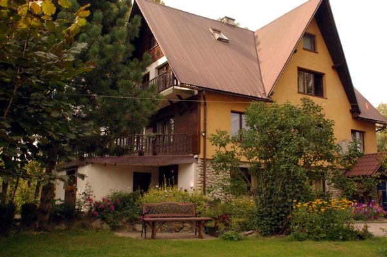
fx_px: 403
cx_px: 194
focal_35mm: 38
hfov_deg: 51.3
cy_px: 128
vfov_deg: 35.4
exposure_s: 1/200
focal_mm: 25
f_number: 25
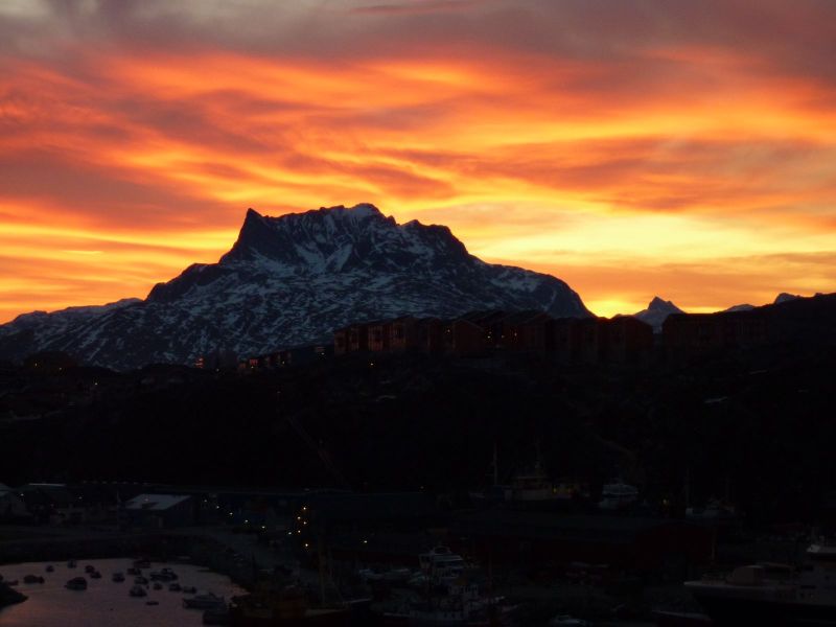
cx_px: 418
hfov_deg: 17.7
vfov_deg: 13.3
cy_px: 314
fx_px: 2681
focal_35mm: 111
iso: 160
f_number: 4.4
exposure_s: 1/50
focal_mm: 18.2
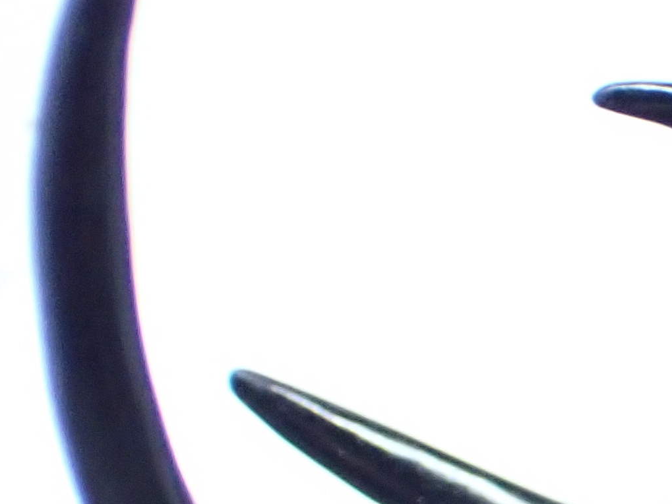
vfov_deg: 5.6
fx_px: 5105
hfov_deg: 7.3
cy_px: 582
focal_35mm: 263
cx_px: 1254
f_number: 3.8
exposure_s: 1/100
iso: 800
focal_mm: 11.88
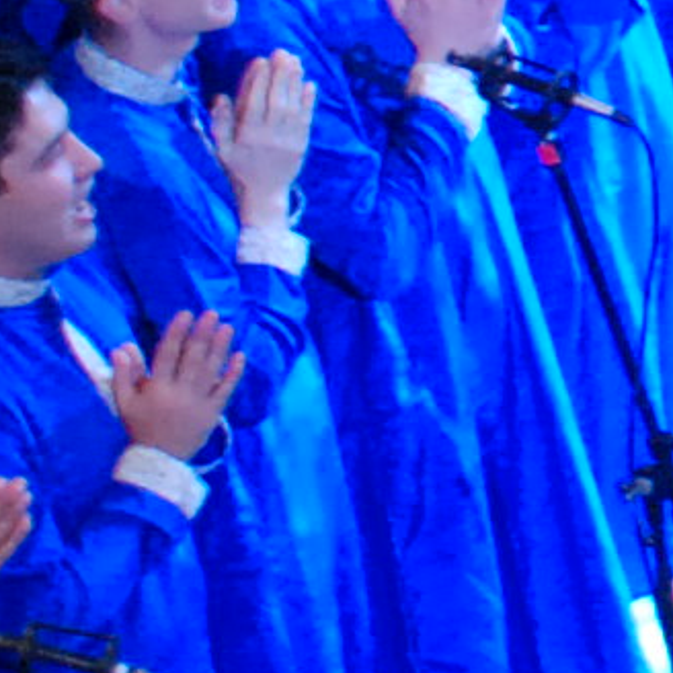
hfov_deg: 3.6
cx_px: 2423
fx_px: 10273
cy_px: -152
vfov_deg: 3.7
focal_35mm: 467
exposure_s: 1/40
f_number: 4.2
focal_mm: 31
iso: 1000
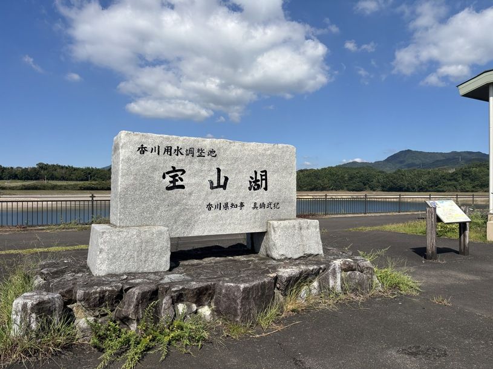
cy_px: 184
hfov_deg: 67.3
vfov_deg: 53.1
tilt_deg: +0.4
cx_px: 246
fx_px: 370
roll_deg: -0.3
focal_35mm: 26
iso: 50
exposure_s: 1/5076
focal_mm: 5.96
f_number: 1.6
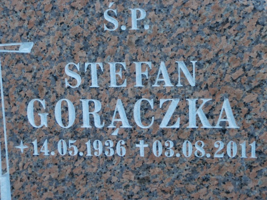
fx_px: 524
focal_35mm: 68
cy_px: 100
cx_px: 134
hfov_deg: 28.6
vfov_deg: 21.6
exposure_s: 1/50
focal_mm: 12.1
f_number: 4.7
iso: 100
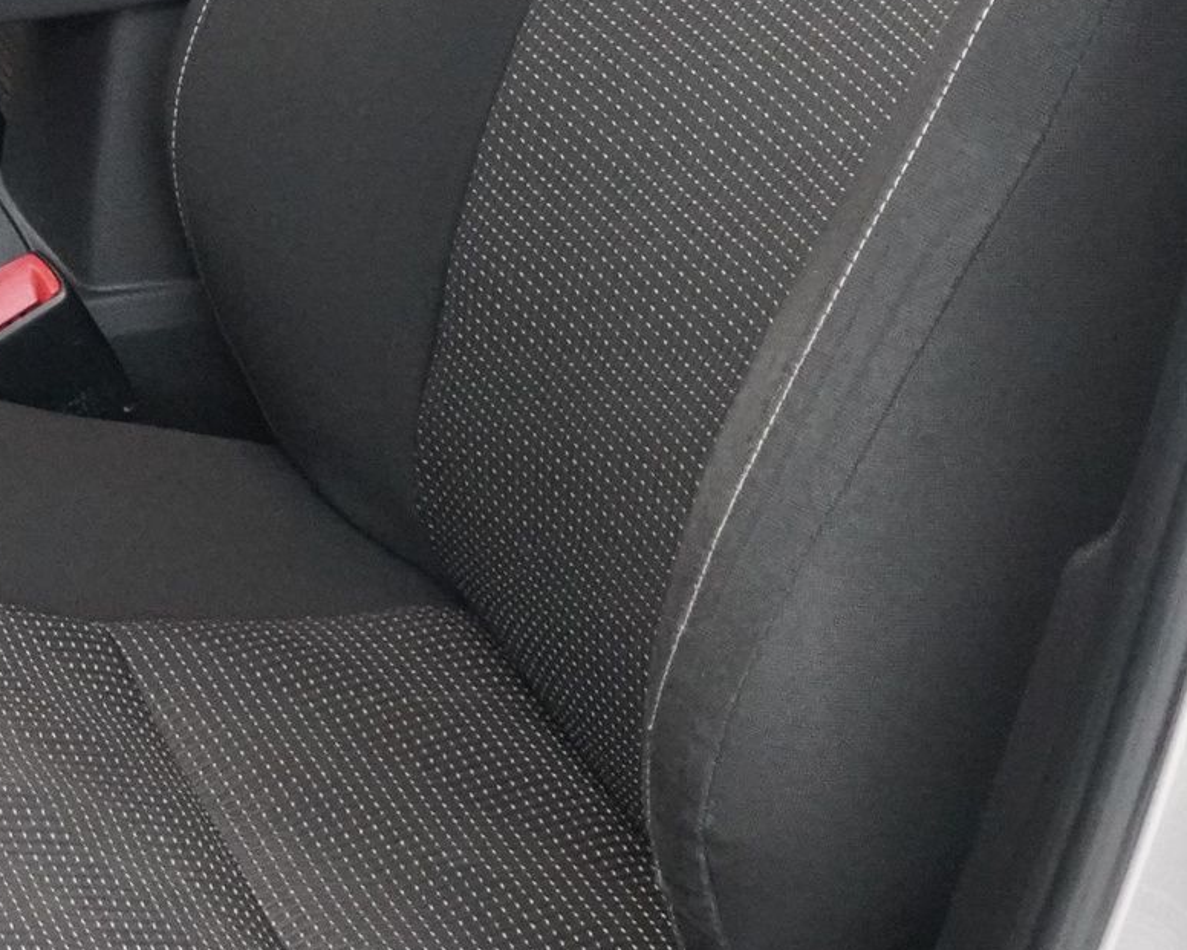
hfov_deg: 15.0
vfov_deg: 12.1
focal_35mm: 127
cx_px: 78
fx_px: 4462
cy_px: 103
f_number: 3.5
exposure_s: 1/50
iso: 6400
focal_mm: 28
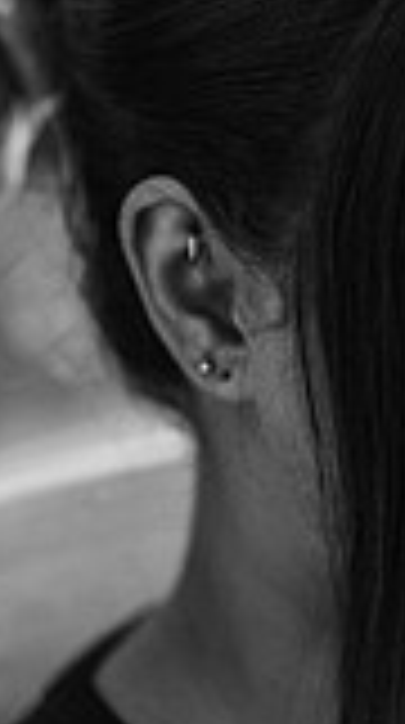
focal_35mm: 249
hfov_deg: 4.8
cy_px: 360
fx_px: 4776
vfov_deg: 8.7
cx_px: 538
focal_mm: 85
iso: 1400
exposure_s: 1/200
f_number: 1.8
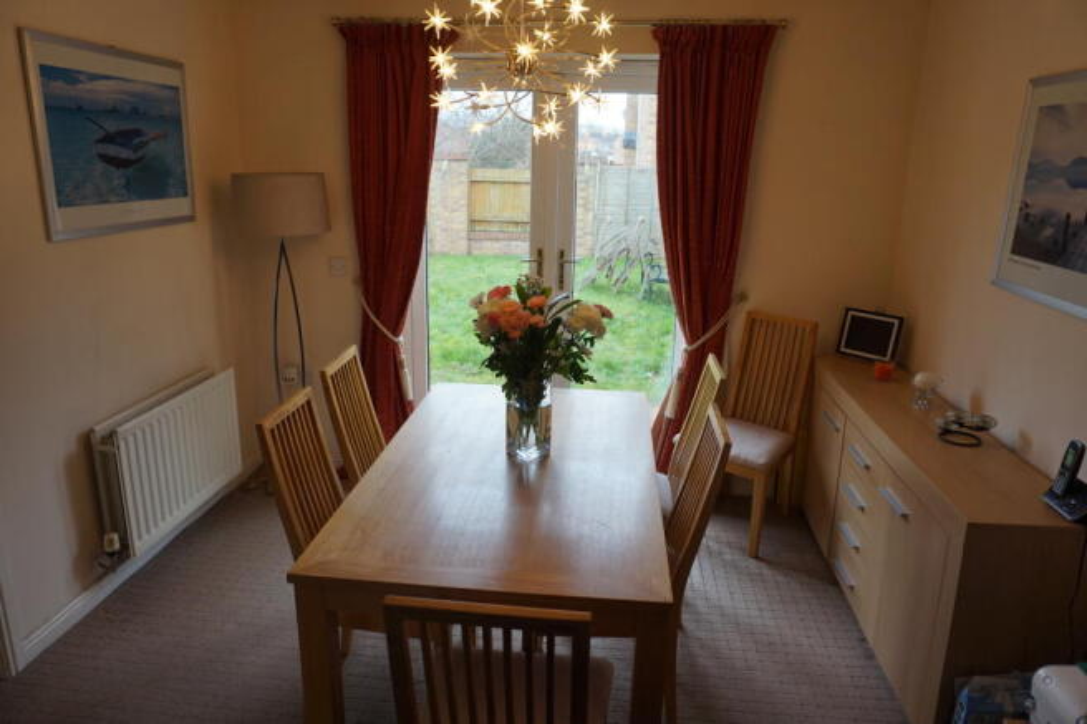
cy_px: 362
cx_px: 544
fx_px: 724
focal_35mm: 24
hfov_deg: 73.8
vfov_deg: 53.1
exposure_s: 1/60
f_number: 4
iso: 125
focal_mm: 16
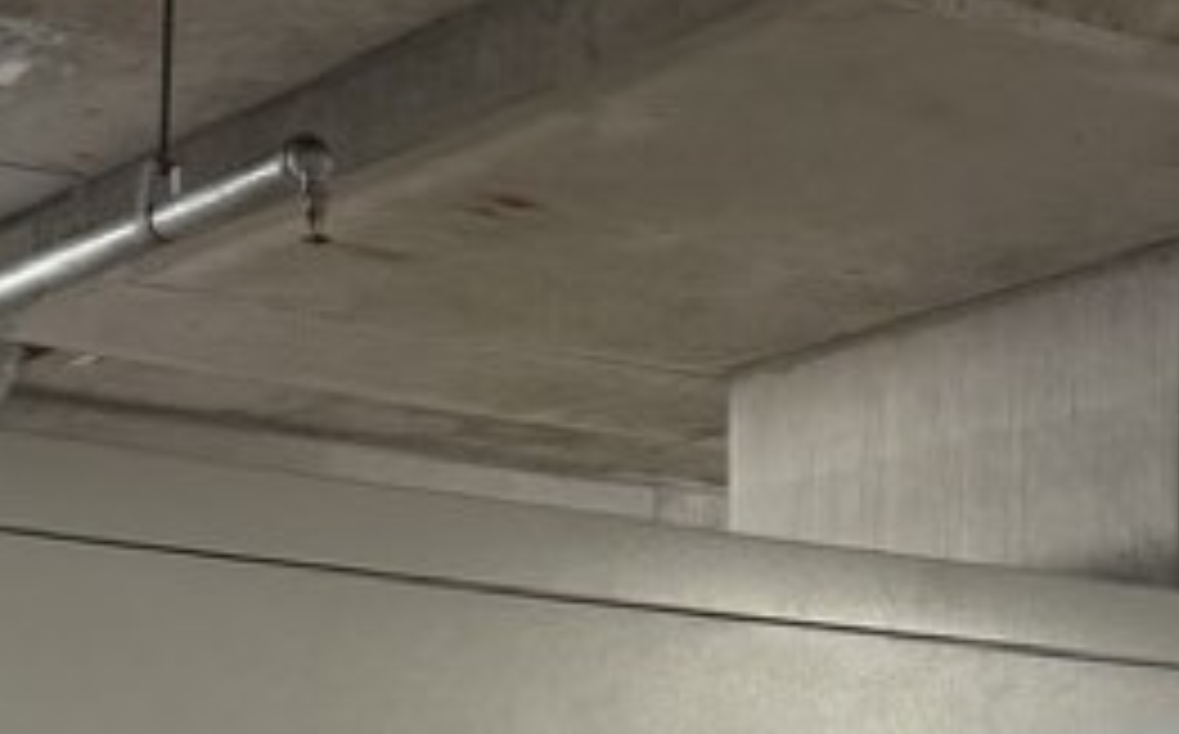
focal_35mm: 107
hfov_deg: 19.5
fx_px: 3434
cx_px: 592
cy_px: 1270
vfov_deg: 11.4
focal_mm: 6.76
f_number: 1.78
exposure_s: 1/50
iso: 400
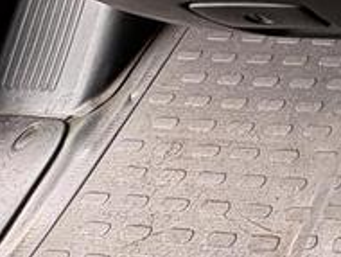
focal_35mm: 66
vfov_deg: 15.7
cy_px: -306
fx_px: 651
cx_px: 687
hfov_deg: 18.5
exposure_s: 1/116
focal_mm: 2.22
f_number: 2.2
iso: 100
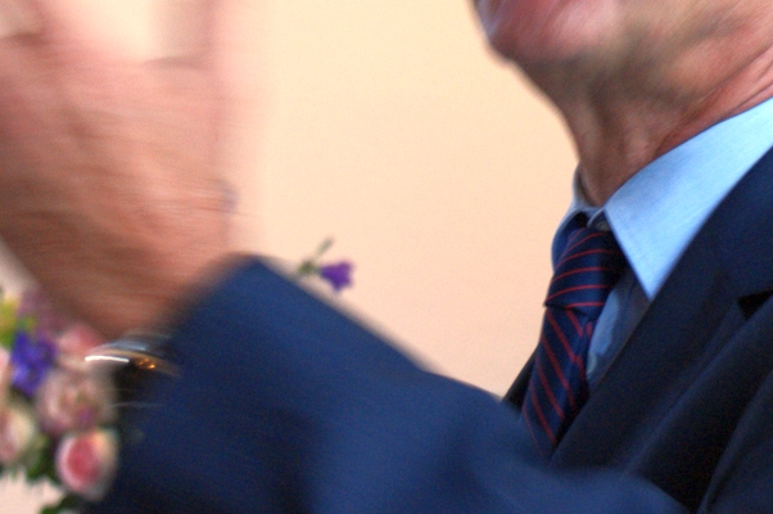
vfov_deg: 7.3
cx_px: 660
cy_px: -9
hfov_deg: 11.0
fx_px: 4011
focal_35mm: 187
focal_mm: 50
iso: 400
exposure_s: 1/25
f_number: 5.6
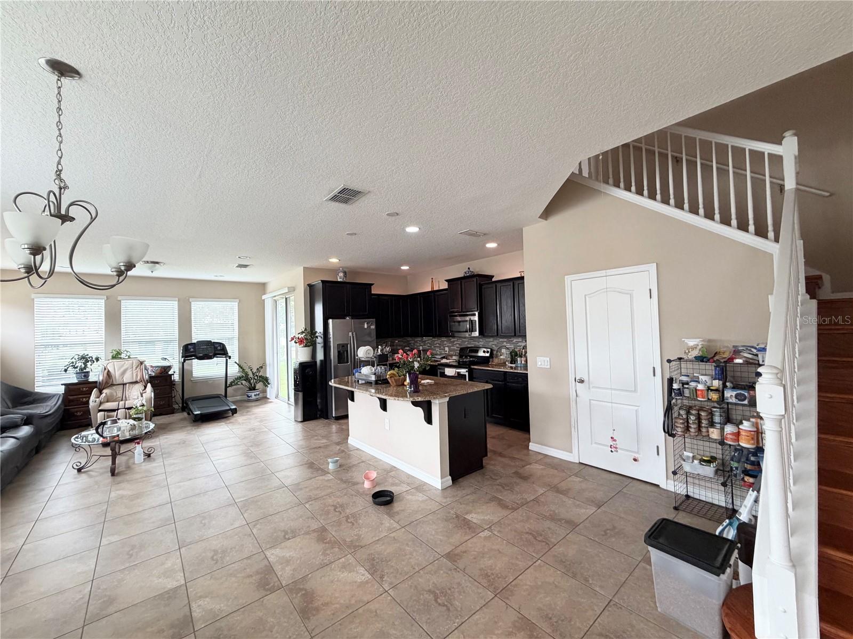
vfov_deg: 85.7
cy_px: 320
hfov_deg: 102.1
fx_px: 345
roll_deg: +2.0
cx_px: 426
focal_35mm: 14
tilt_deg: +1.5
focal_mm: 2.22
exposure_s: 1/120
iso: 250
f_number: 2.2
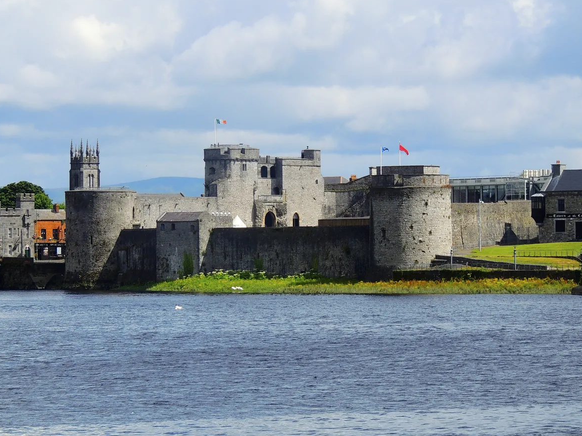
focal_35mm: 186
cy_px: 211
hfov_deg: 10.6
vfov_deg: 8.0
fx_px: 3127
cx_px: 250
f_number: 4.4
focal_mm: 27.6
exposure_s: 1/640
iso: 100
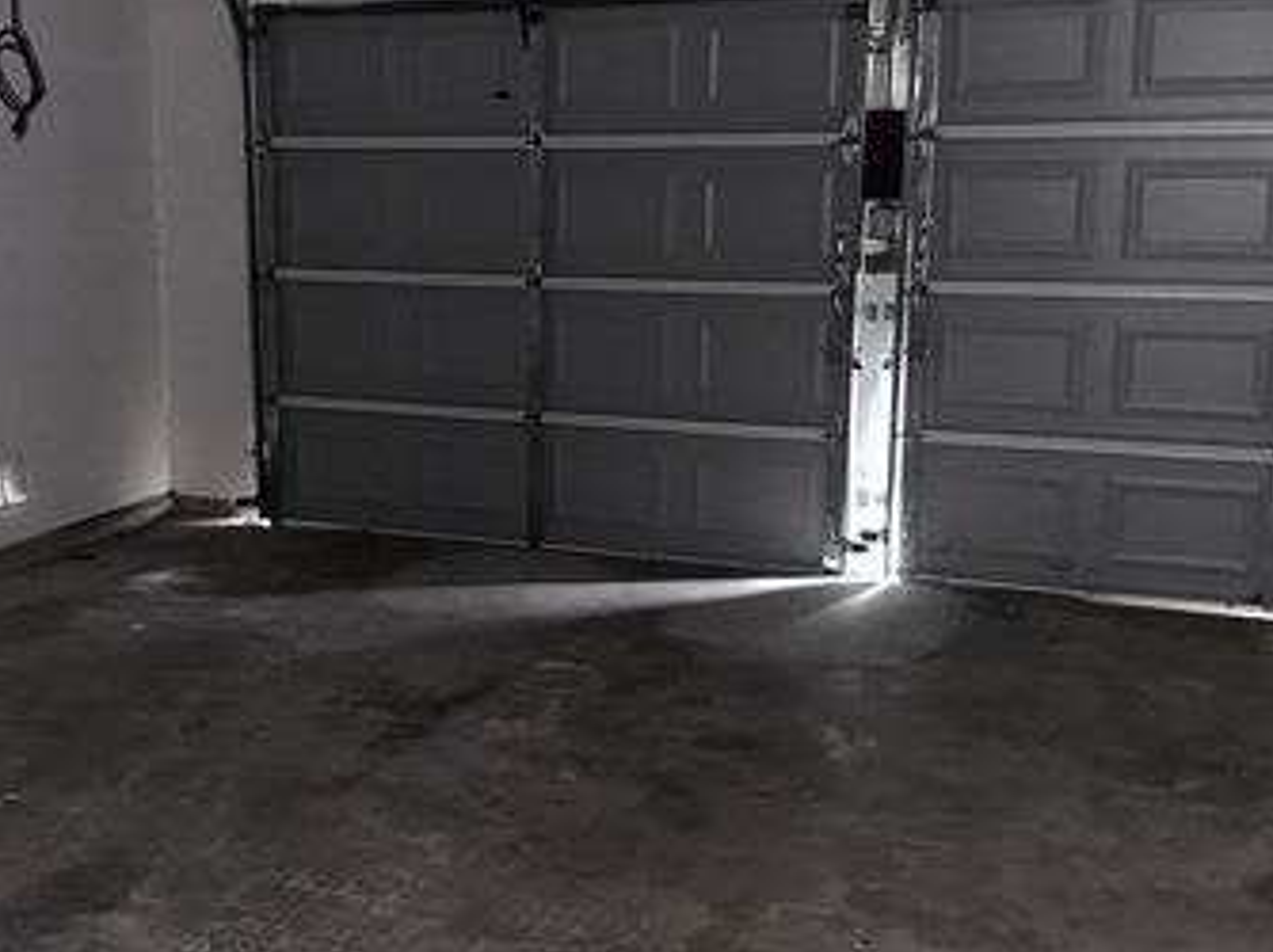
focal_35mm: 46
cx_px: 484
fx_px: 1690
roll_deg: +0.2
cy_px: 472
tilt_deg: -10.5
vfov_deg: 31.5
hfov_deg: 41.0
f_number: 1.78
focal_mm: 6.86
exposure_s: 1/4
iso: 500
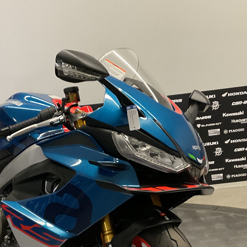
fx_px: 517
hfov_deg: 26.9
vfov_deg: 26.3
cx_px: 134
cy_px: 205
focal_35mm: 64
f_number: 1.8
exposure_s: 1/60
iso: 250
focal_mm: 3
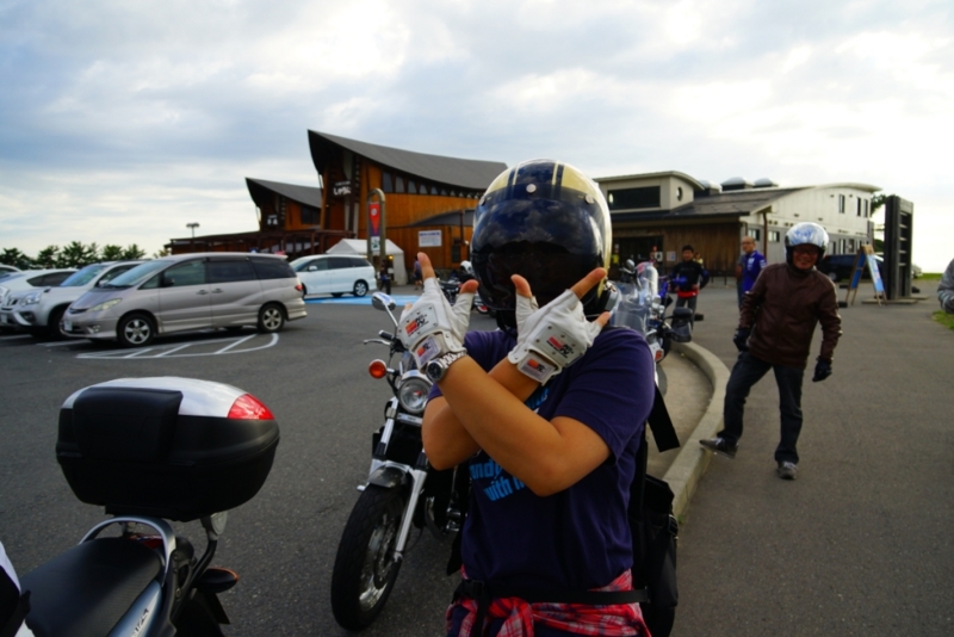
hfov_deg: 67.4
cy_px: 318
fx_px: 716
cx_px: 477
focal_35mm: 27
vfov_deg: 48.0
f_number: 4
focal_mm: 18
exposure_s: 1/1000
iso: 200
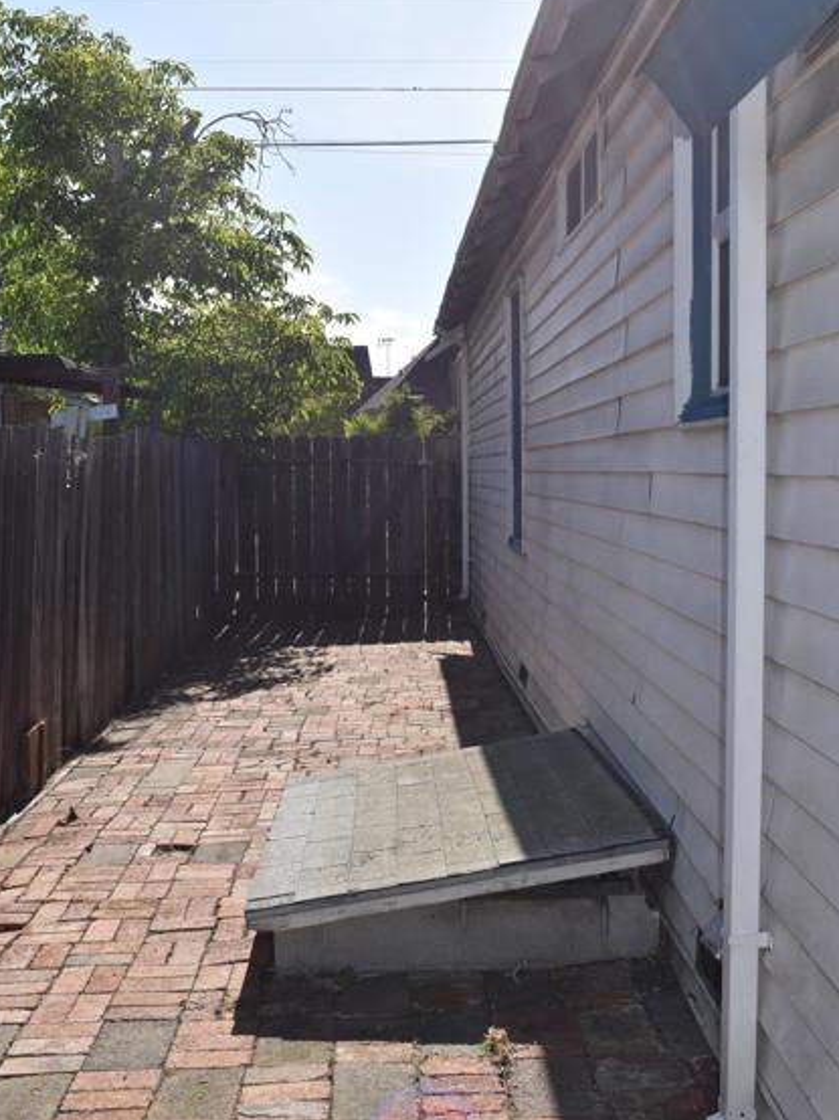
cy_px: 540
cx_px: 413
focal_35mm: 40
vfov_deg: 46.8
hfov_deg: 35.9
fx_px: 1294
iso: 100
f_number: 10
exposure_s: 1/200
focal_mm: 24
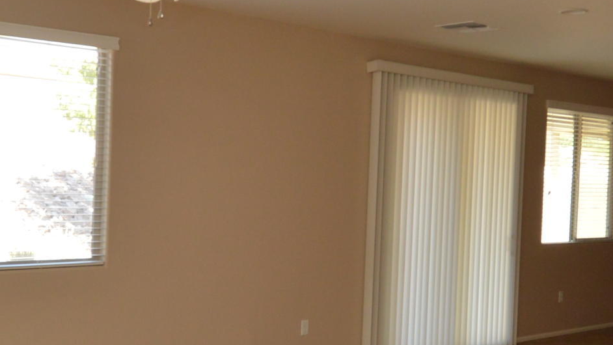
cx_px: 299
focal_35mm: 50
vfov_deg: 24.0
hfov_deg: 41.3
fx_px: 813
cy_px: 181
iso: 400
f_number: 4
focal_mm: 10
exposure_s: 1/60
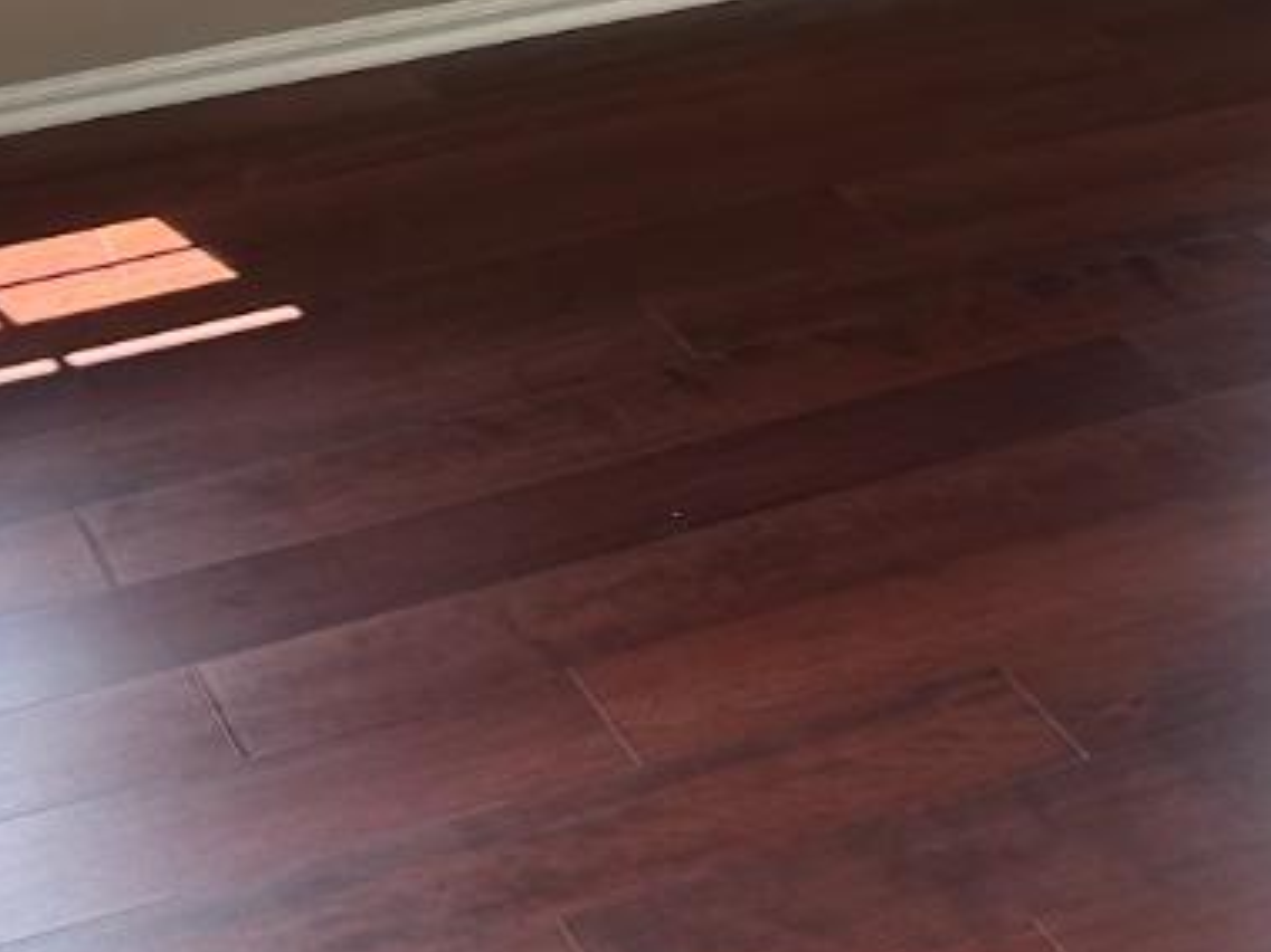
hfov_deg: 20.4
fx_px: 3487
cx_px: 1006
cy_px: -558
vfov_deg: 14.3
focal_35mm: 95
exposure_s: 1/136
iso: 64
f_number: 1.78
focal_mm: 6.86
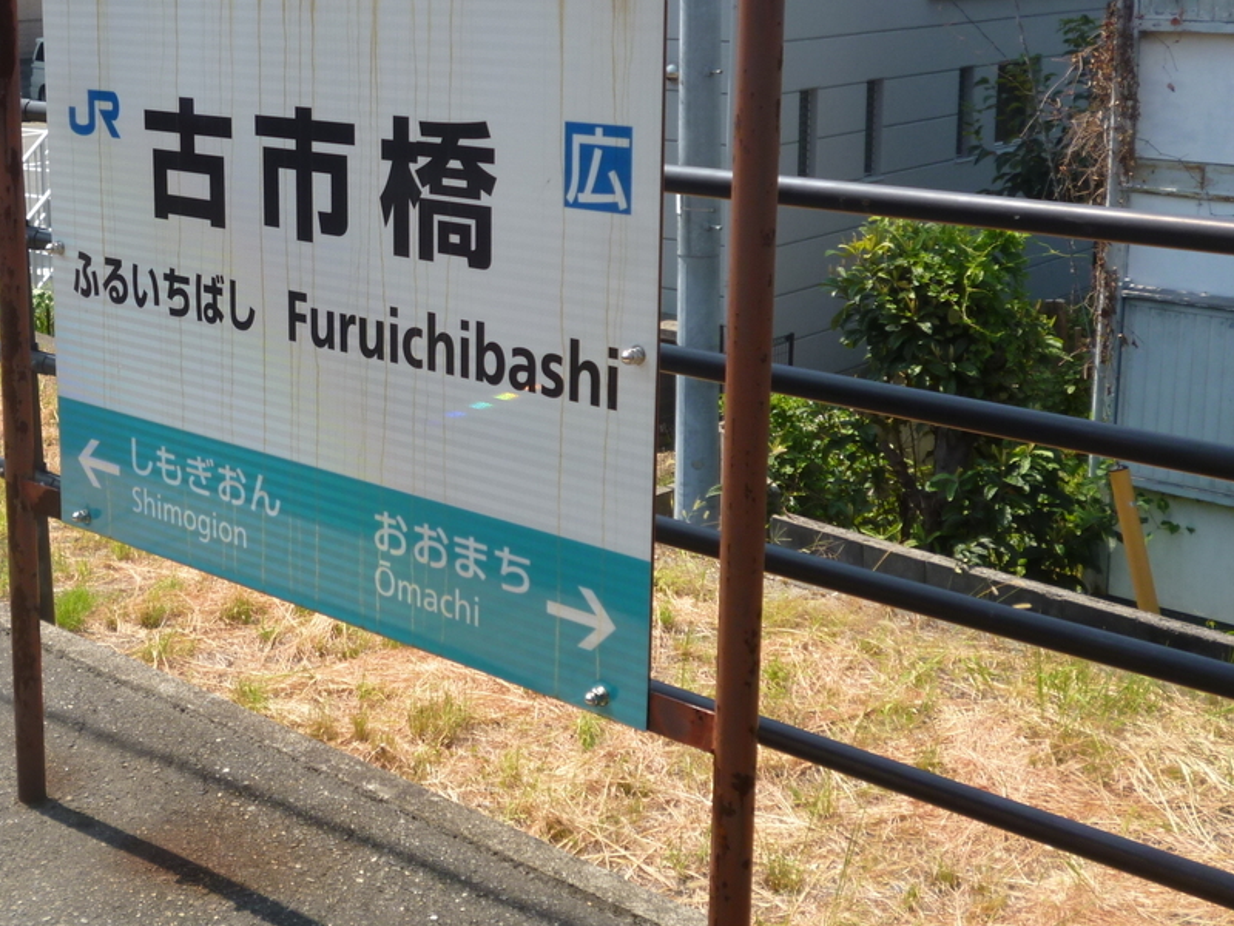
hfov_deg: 35.1
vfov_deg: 26.9
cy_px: 324
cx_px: 393
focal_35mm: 54
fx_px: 1925
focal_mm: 6.4
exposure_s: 1/500
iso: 100
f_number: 3.5
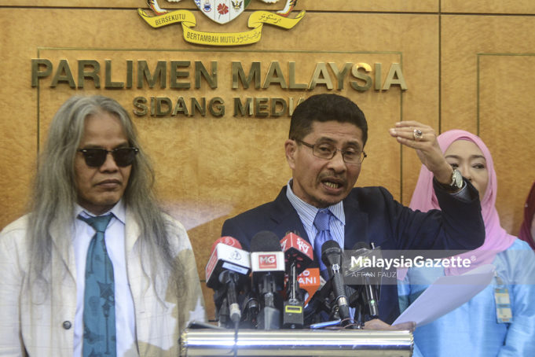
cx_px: 268
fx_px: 1560
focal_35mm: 105
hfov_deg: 19.5
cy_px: 178
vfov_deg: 13.0
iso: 1250
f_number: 2.8
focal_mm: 70
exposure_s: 1/160
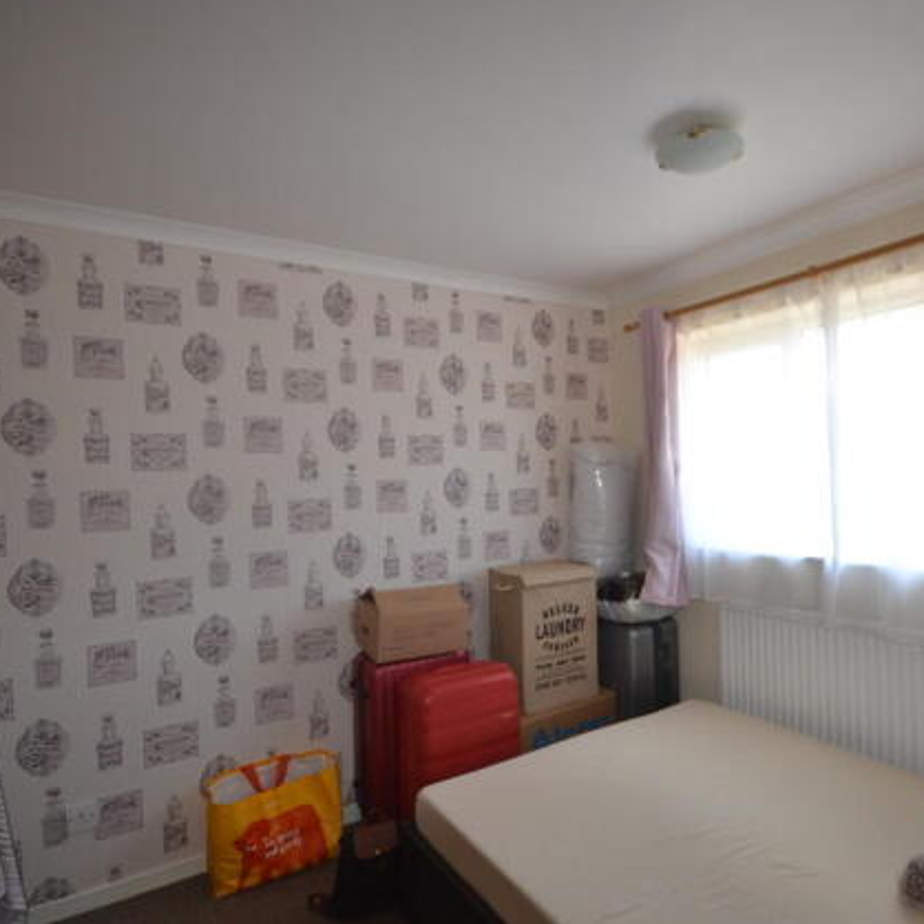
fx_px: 604
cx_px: 534
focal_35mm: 20
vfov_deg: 74.8
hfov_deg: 74.3
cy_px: 474
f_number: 4
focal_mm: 10
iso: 400
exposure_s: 1/80
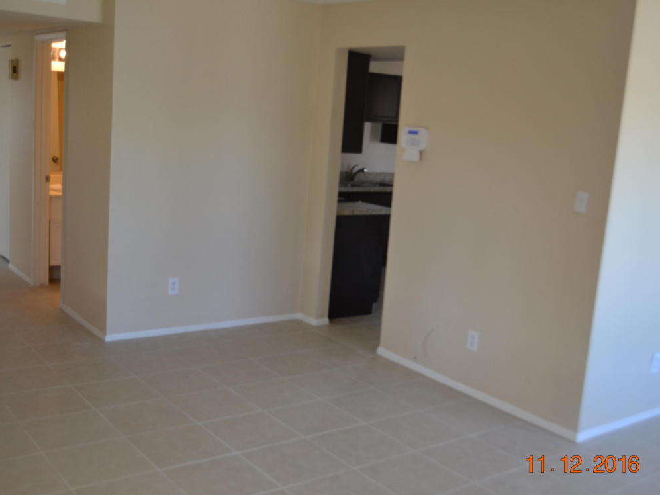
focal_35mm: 40
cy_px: 249
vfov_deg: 36.0
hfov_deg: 46.8
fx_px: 763
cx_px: 330
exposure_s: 1/60
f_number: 4
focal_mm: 24
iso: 400
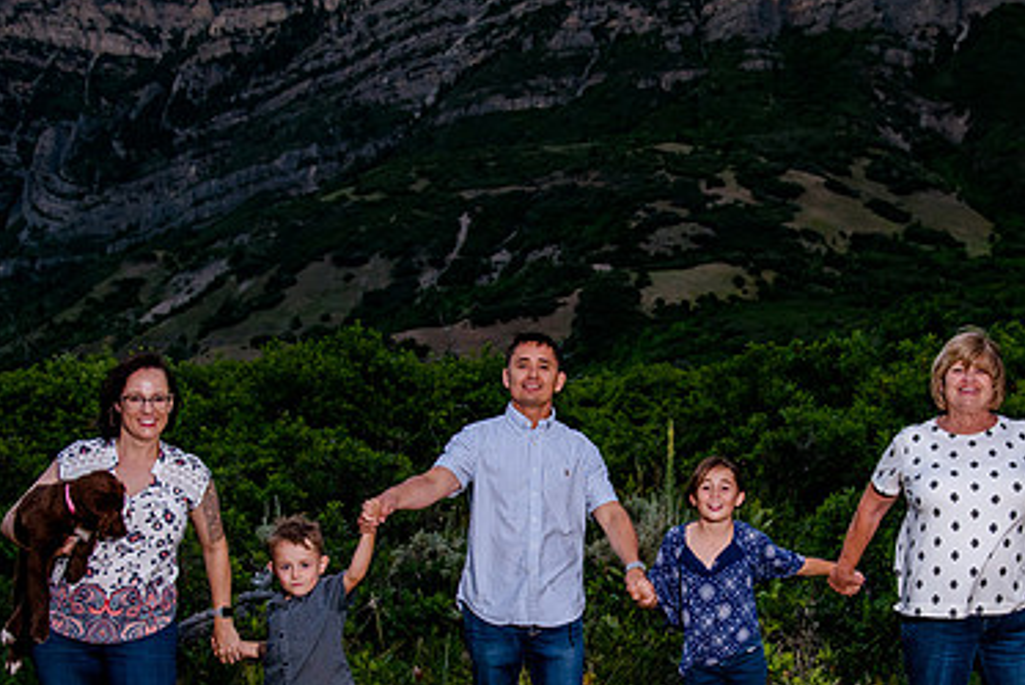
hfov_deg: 35.5
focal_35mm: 56
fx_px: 1595
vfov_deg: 23.9
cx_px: 598
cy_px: 525
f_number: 5
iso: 1250
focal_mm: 34
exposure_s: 1/250
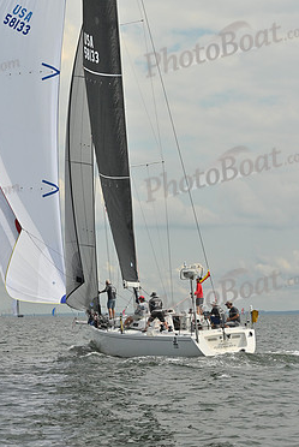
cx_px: 82
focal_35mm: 109
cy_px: 126
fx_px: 1354
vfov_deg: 18.6
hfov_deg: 12.6
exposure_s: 1/1600
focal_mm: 70
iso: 320
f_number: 8
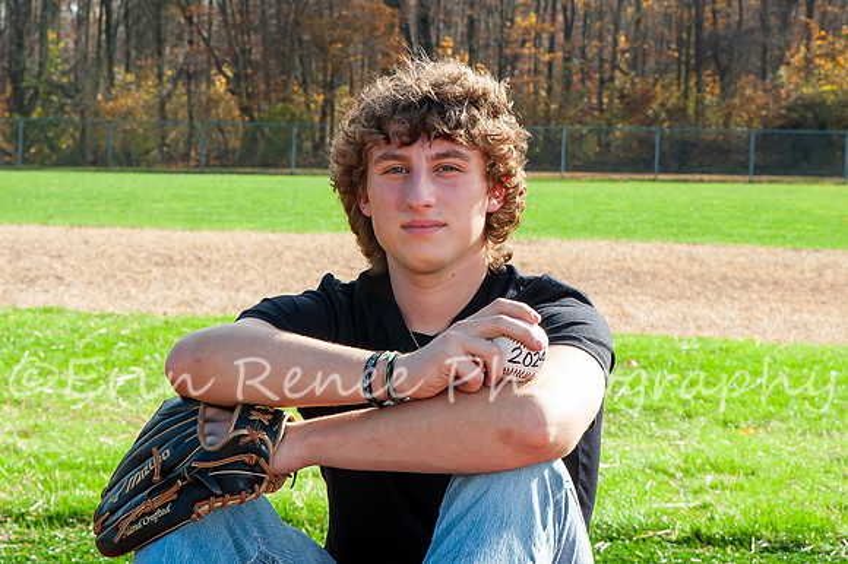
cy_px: 171
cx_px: 425
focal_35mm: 119
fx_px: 2799
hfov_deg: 17.2
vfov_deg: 11.5
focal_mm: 70
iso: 400
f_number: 14
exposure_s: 1/200
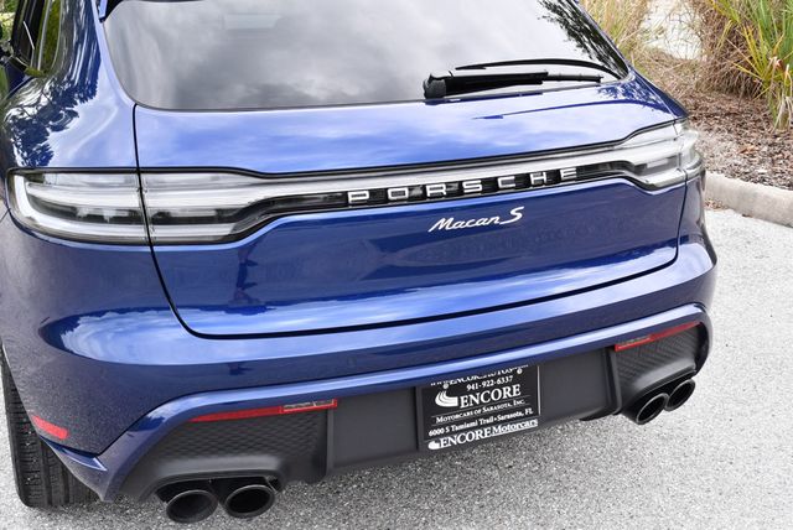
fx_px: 970
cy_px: 265
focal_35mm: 44
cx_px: 396
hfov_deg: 44.5
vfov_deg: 30.6
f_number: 5.6
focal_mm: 22
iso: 320
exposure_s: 1/250
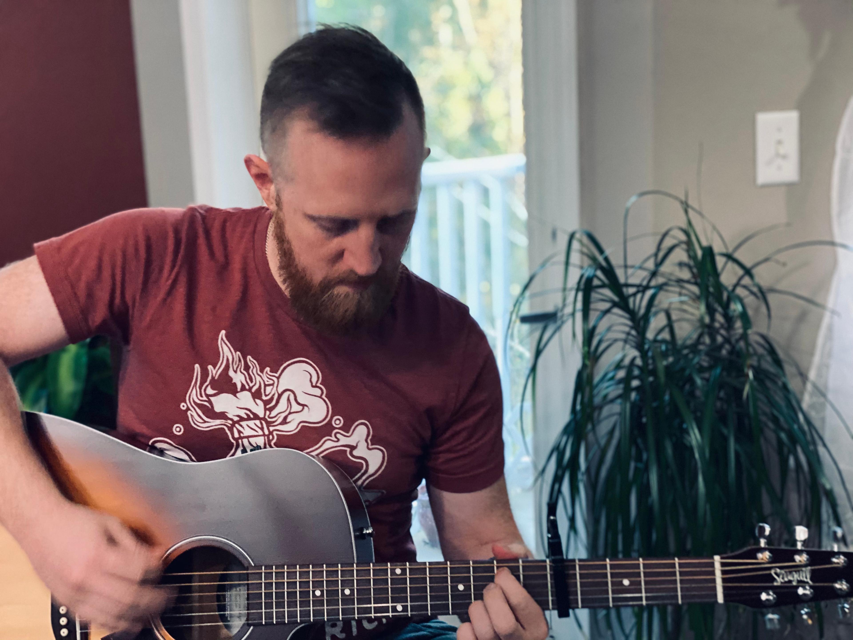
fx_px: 1281
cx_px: 426
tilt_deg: -9.6
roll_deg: +1.8
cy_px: 320
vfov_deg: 28.0
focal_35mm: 52
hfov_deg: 36.8
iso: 400
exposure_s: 1/24
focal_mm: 6
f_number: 2
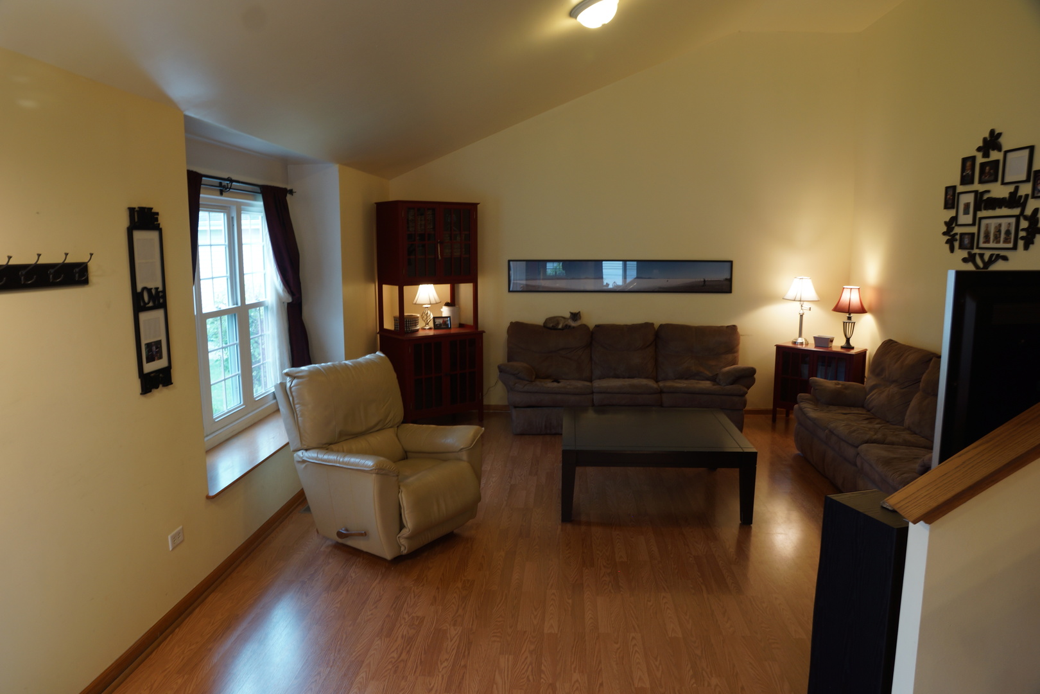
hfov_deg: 73.7
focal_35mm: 24
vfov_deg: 53.1
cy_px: 347
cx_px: 520
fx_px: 693
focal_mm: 16
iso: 100
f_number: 5.6
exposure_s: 1/1.6
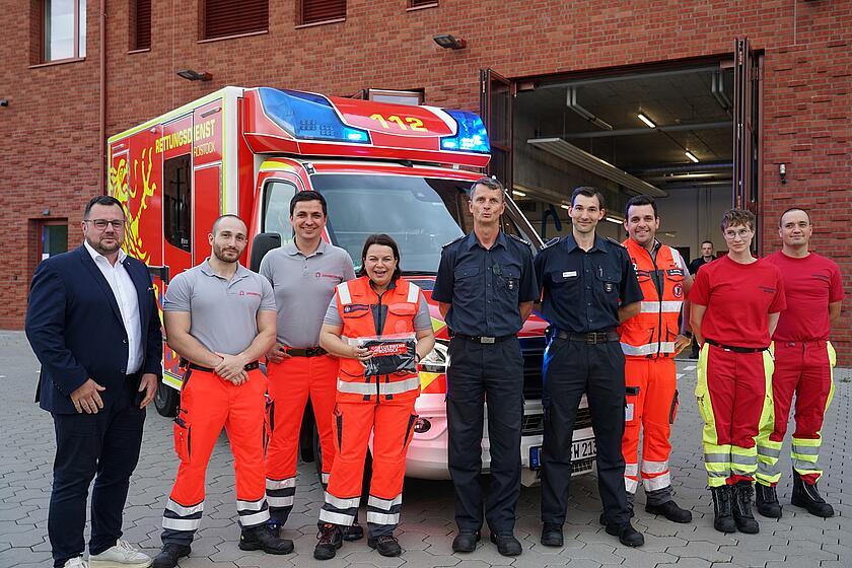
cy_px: 284
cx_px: 426
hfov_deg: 55.8
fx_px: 805
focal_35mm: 34
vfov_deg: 38.9
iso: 200
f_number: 4.5
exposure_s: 1/50
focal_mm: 34
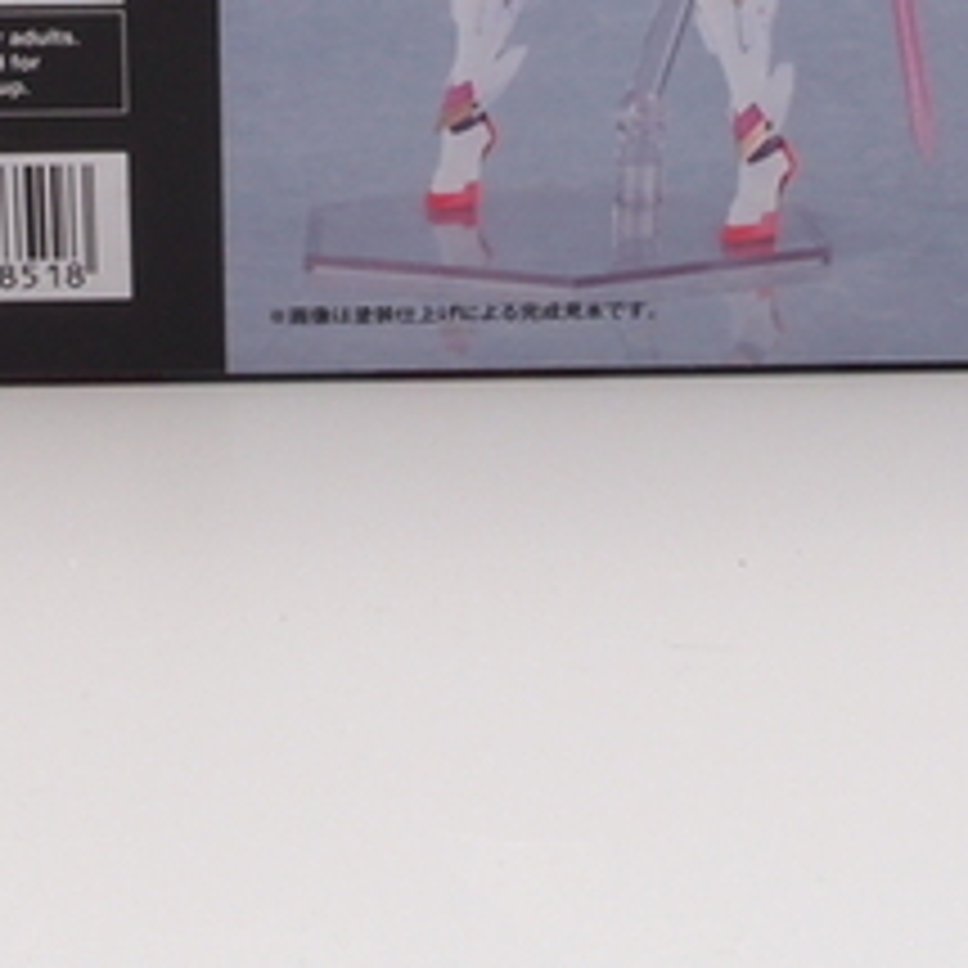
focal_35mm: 125
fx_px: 3955
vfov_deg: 13.6
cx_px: 266
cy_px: -176
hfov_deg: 13.9
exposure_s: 1/6
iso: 100
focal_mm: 8.16
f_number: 8
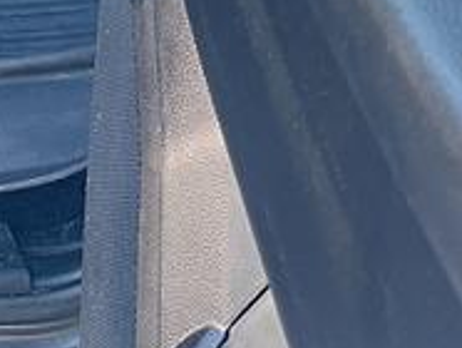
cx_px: -566
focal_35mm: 165
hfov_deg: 10.6
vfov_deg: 7.6
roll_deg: +1.3
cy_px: -783
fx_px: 2205
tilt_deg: -9.0
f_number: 1.78
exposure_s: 1/162
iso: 80
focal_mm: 6.86
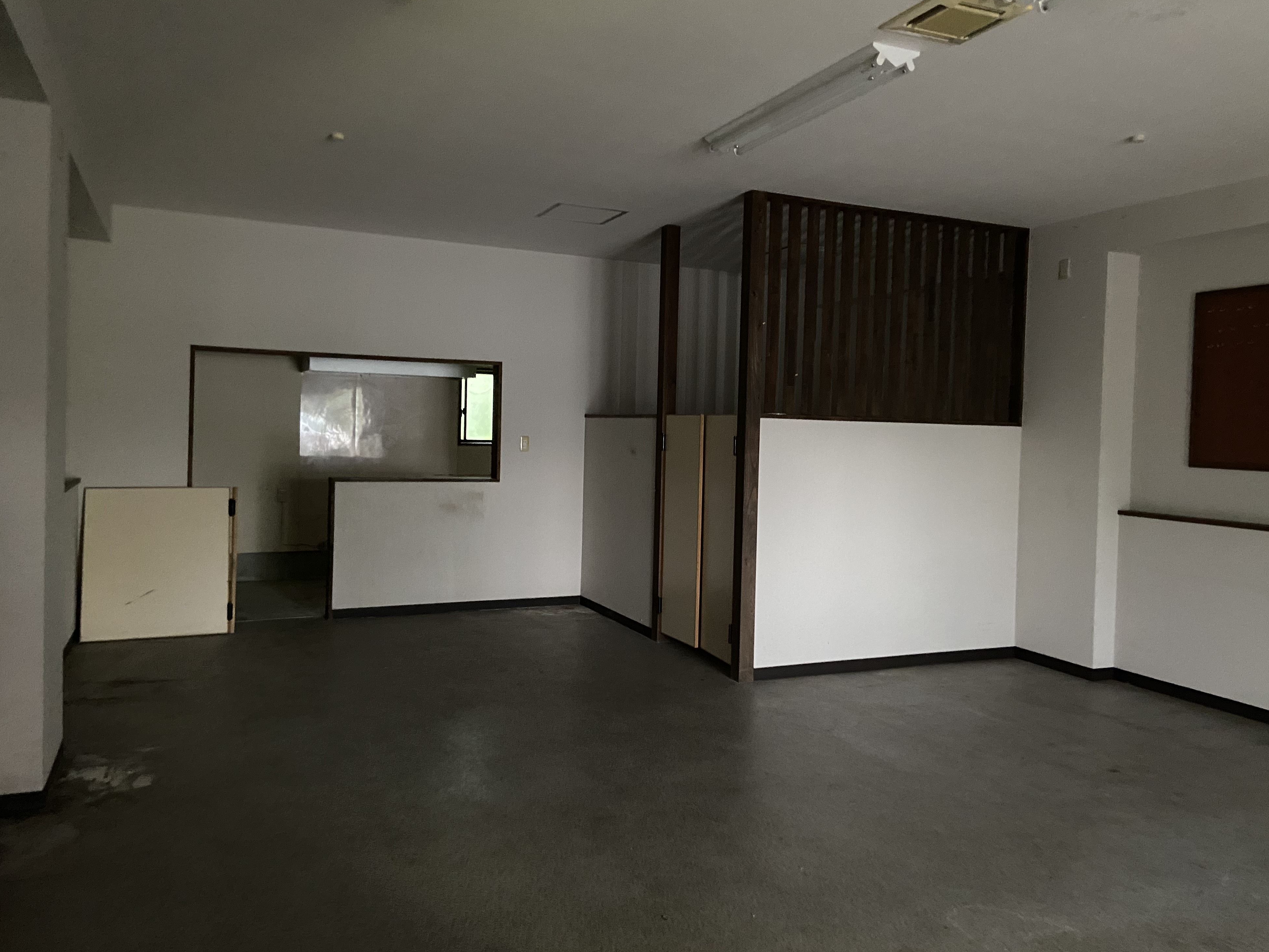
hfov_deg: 65.3
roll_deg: -2.0
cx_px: 657
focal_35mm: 27
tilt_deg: -0.5
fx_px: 990
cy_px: 465
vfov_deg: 51.3
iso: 1000
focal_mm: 4.25
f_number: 1.8
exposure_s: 1/30
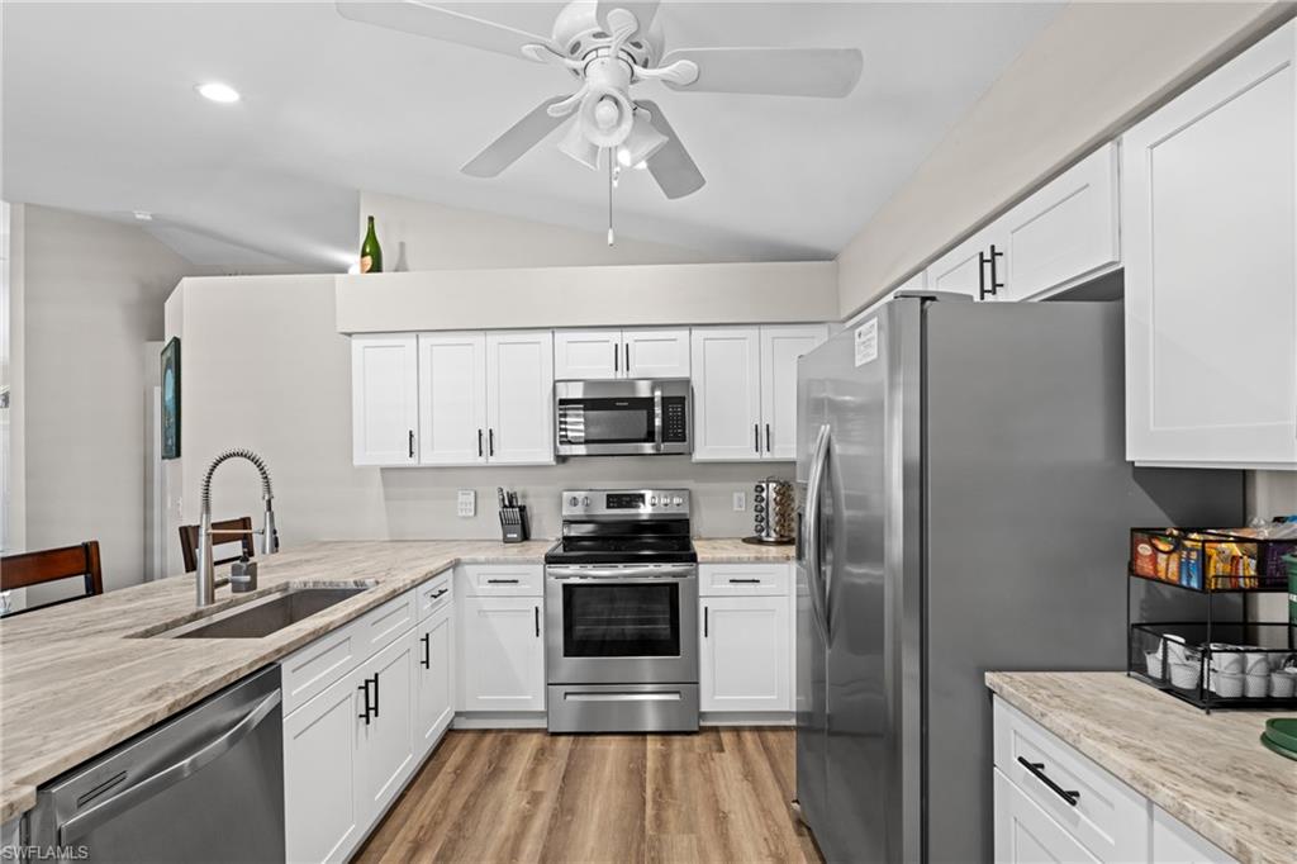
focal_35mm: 16
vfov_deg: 73.7
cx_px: 648
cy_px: 432
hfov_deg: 96.8
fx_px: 576
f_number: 8
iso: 1250
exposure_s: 1/8
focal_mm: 16
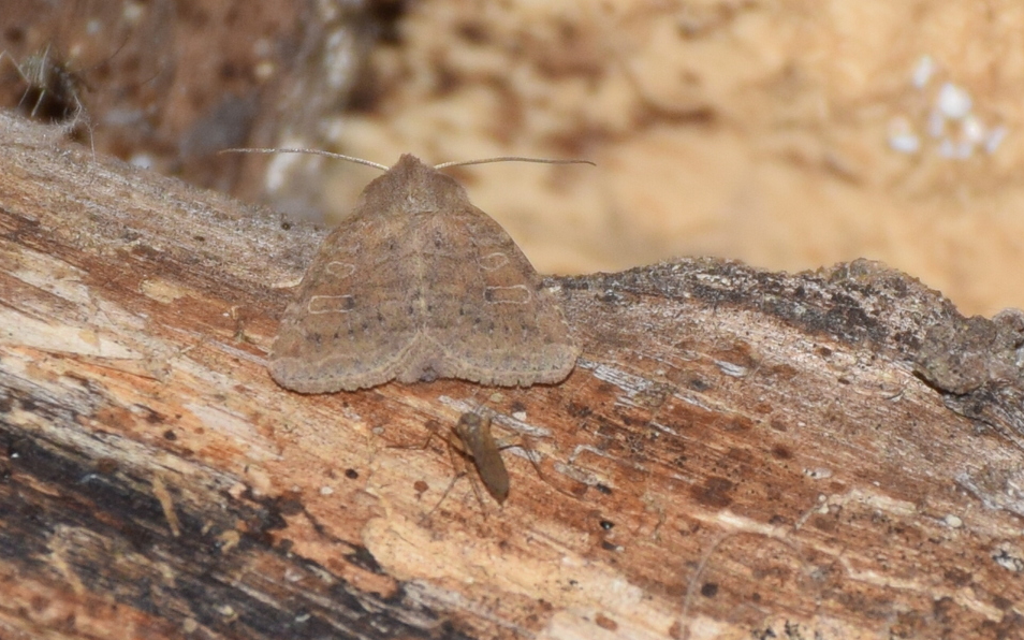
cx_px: 513
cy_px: 309
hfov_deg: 11.8
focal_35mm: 178
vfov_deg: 7.4
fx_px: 4967
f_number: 7.1
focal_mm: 116
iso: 320
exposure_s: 1/60
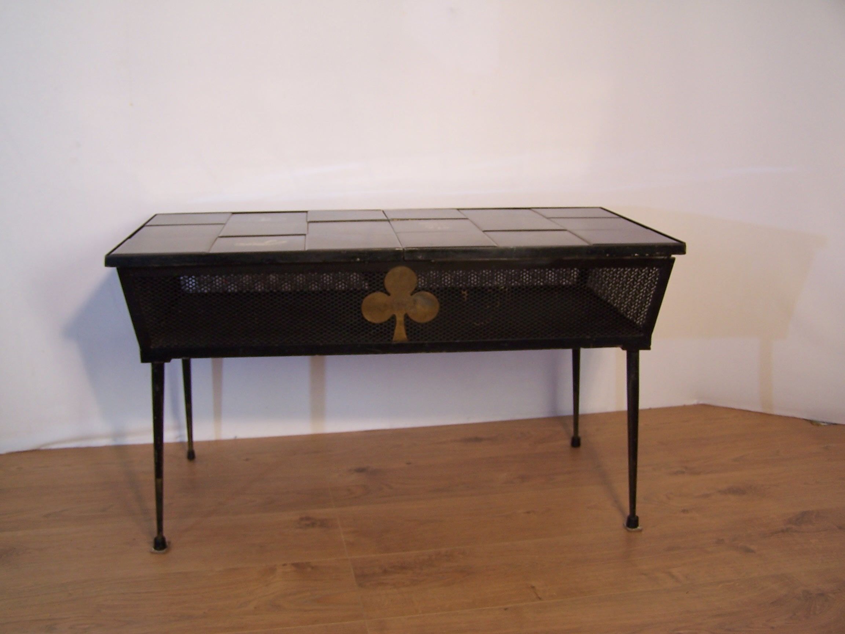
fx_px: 928
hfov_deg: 49.0
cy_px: 317
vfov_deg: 37.7
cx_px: 422
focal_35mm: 38
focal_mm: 6.3
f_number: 2.8
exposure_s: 1/30
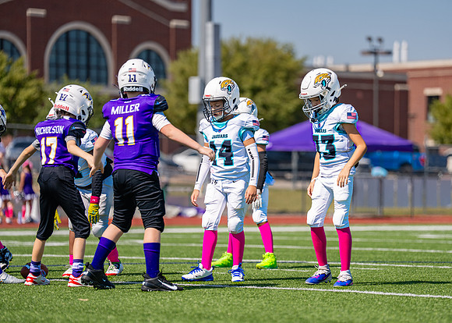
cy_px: 161
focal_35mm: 177
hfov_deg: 11.4
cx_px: 241
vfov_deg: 8.1
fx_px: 2272
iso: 100
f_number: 2.8
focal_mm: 157
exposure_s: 1/2500
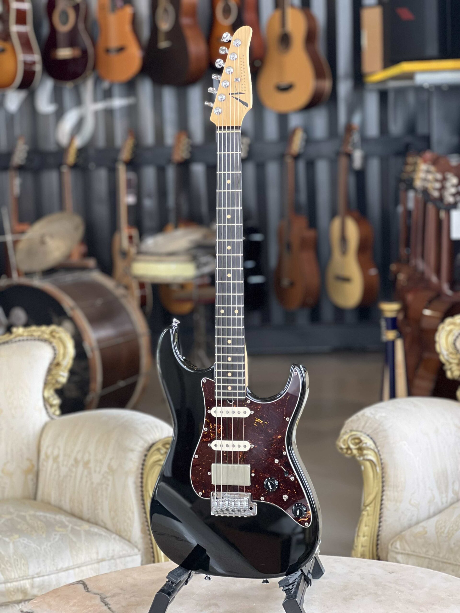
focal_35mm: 77
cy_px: 306
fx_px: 1364
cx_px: 230
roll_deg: +3.0
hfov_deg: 19.1
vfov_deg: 25.3
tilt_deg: -7.6
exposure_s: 1/64
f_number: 2.8
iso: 250
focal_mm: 9
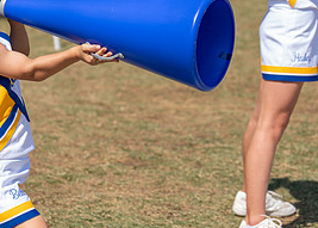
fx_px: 1626
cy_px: 82
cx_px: 1
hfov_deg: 11.1
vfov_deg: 8.0
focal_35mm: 180
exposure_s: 1/1600
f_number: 3.2
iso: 80
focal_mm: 70
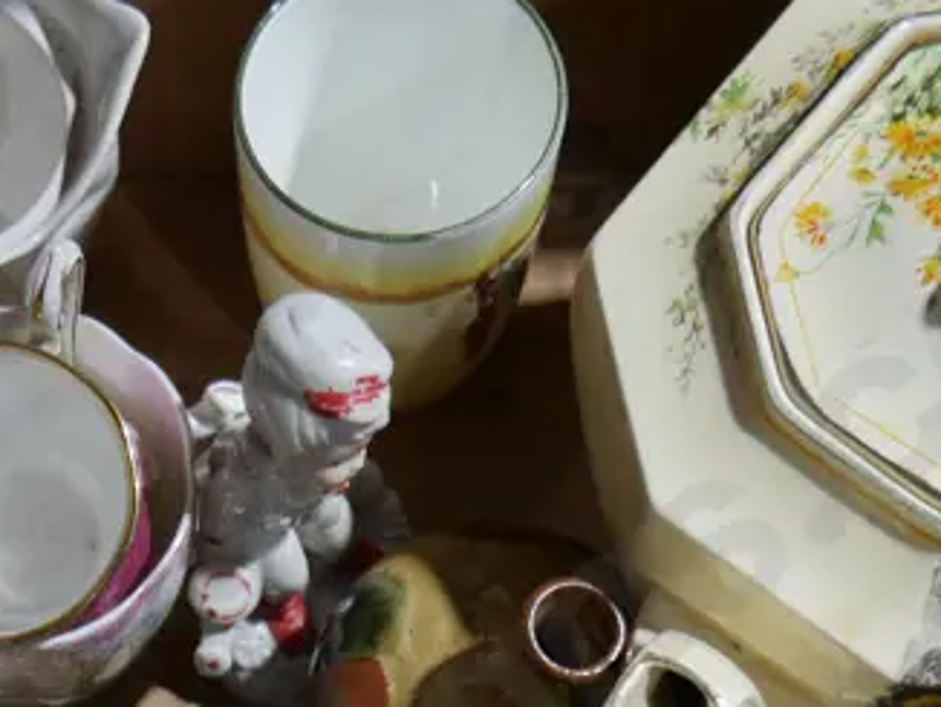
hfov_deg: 21.9
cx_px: 141
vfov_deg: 15.8
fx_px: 2394
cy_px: 977
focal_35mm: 88
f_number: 3.5
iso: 250
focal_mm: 14
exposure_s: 1/60
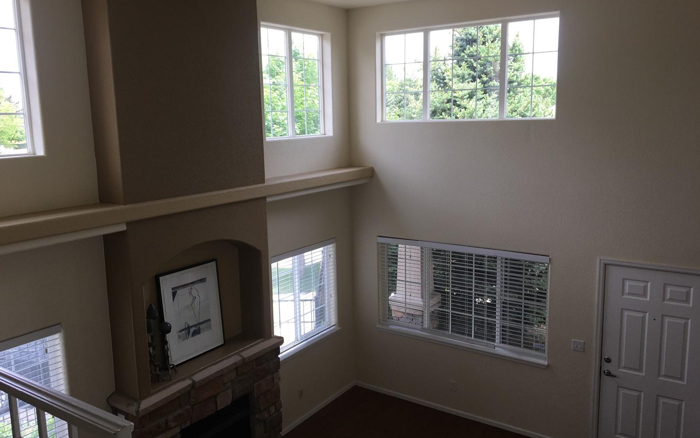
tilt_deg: -8.7
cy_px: 211
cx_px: 351
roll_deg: +0.9
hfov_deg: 61.2
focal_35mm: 31
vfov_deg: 40.6
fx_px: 591
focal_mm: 4.15
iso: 25
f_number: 2.2
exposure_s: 1/120
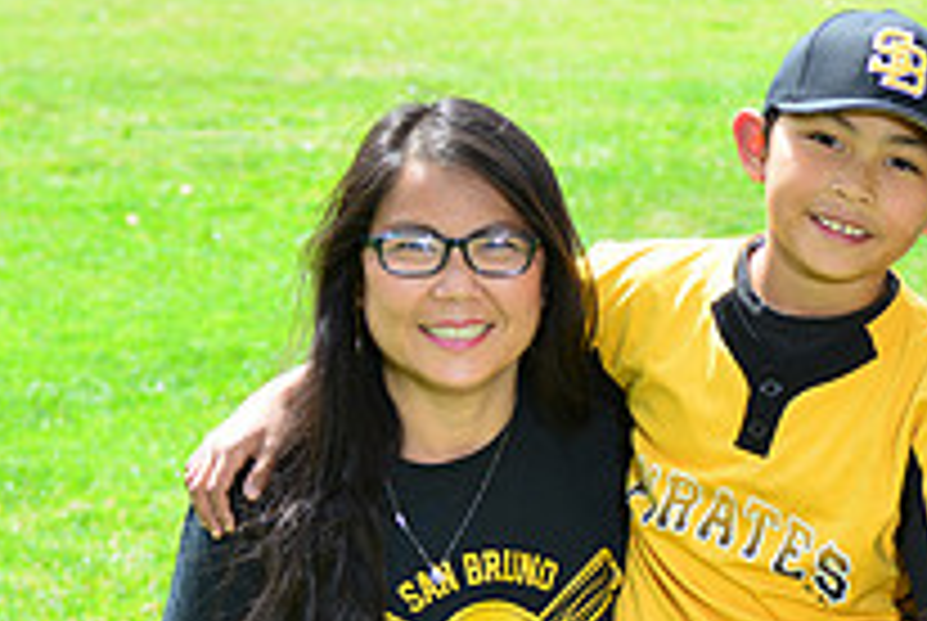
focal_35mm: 242
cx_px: 896
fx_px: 6240
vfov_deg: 5.7
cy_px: 785
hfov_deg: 8.5
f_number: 8
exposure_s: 1/200
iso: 200
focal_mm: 86
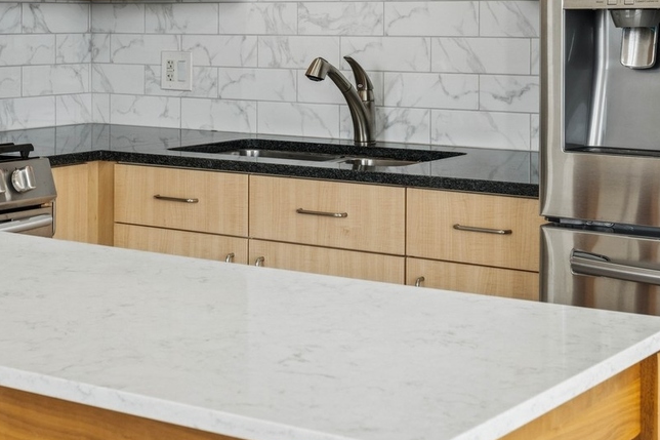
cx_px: 270
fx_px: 1338
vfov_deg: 18.3
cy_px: 35
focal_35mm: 73
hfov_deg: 27.7
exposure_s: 1/80
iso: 320
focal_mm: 29
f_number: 8
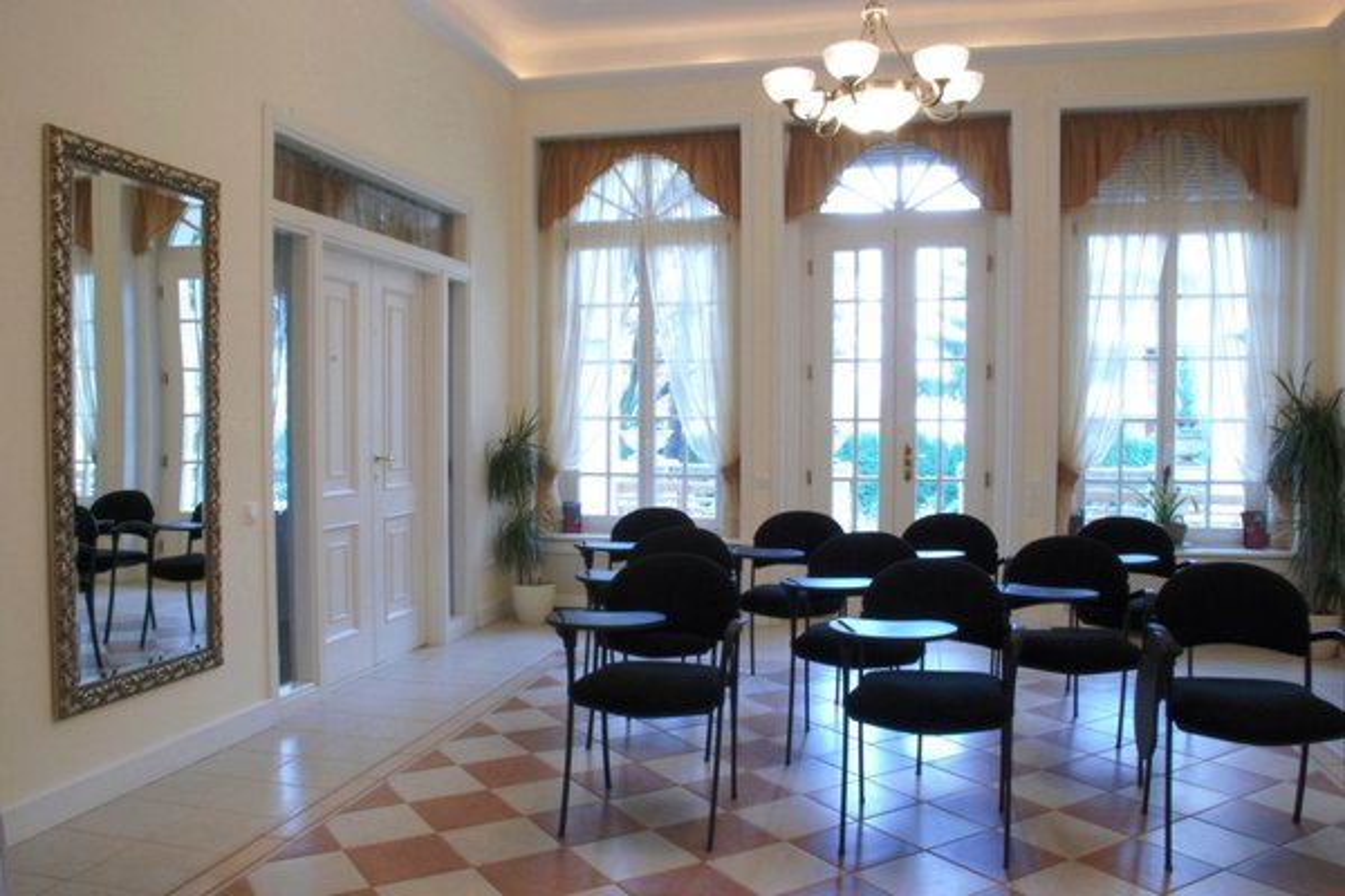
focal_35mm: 27
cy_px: 448
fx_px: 1009
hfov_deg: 67.4
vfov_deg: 47.9
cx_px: 672
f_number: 22
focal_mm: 18
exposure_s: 1
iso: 800
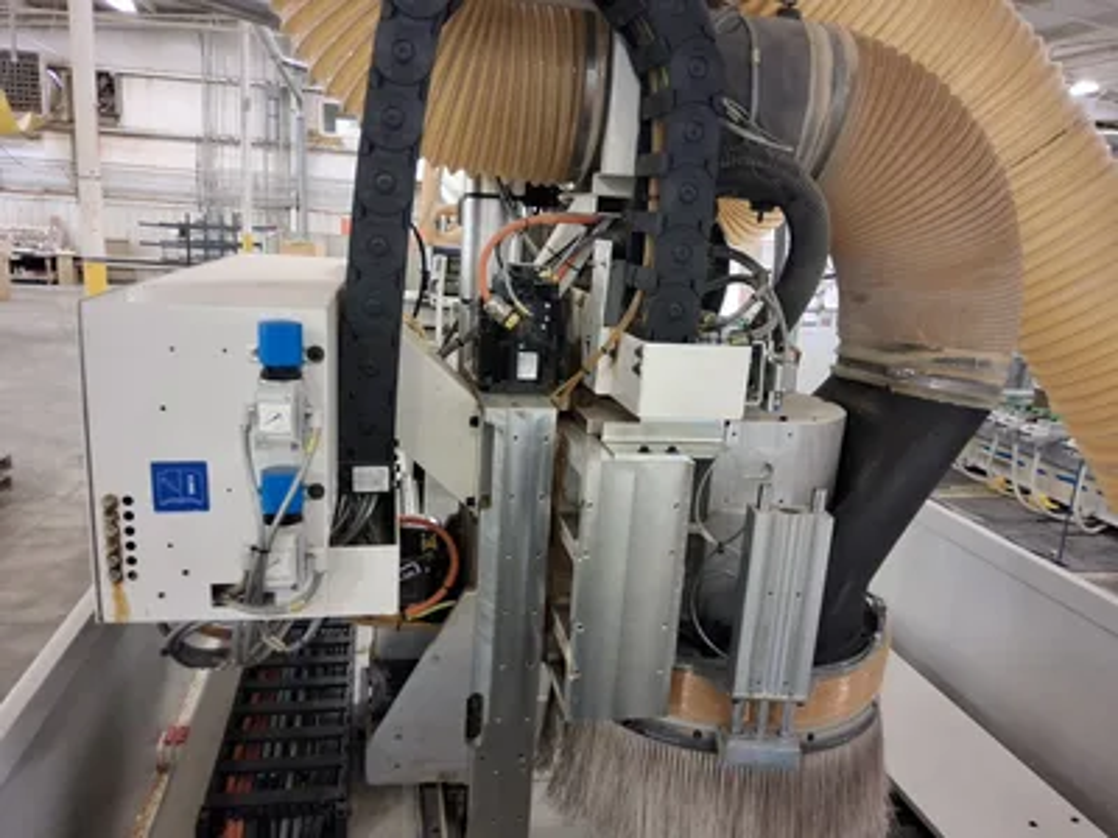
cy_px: 419
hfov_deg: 69.4
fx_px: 807
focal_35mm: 25
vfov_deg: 54.9
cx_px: 559
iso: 500
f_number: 2
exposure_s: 1/20
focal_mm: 3.08
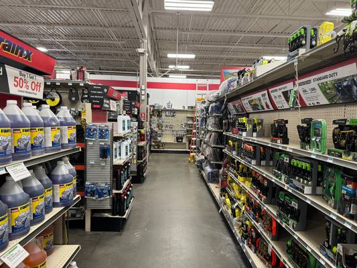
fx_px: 248
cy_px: 134
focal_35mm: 24
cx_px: 178
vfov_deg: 56.8
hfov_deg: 71.6
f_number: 1.78
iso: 200
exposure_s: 1/60
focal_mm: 6.76
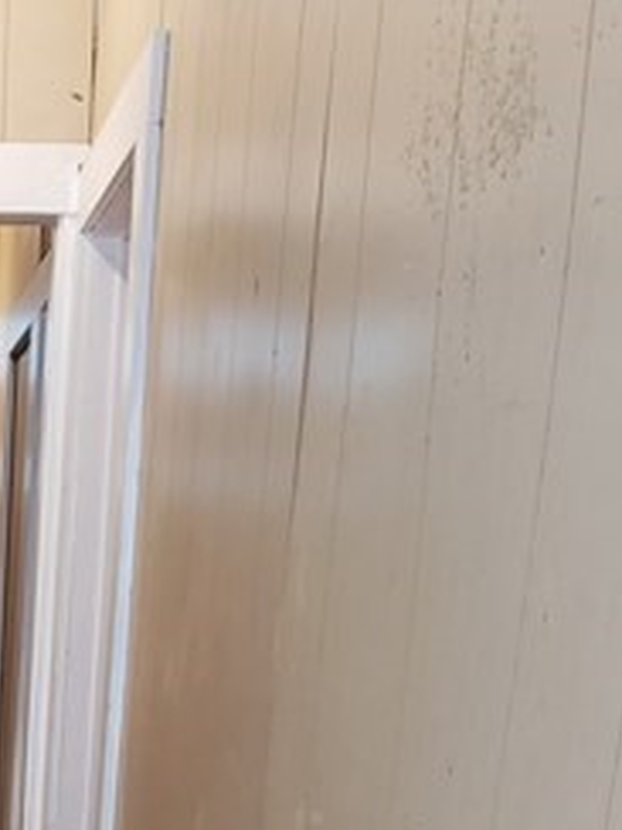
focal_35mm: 82
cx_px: -221
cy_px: 1058
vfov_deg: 21.7
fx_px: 1965
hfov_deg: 16.8
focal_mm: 4.3
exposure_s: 1/24
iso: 250
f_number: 2.4
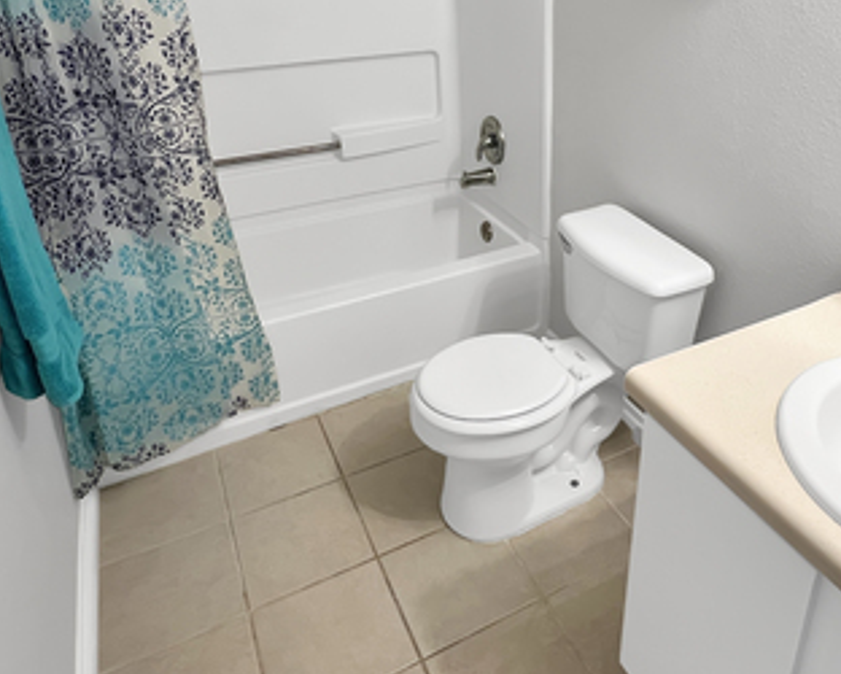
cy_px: 202
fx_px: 648
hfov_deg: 64.8
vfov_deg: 53.4
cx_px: 539
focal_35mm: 26
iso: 125
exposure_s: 1/60
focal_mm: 1.57
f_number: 1.8
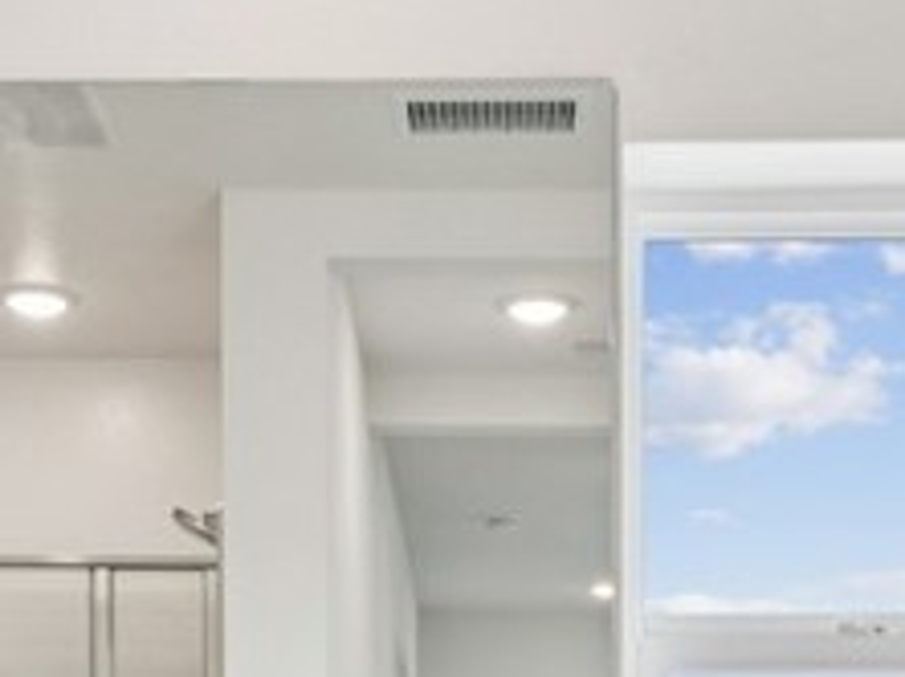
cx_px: 457
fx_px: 1889
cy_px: 881
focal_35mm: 72
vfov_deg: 18.8
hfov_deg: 26.9
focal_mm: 16.3
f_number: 13
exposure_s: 1/15
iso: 100
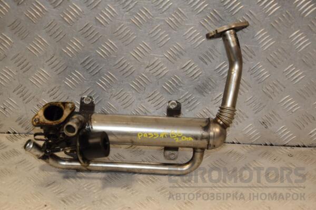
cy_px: 105
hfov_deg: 27.0
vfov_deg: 18.2
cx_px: 158
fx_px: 658
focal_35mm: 75
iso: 800
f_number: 5.6
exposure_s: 1/200
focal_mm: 50
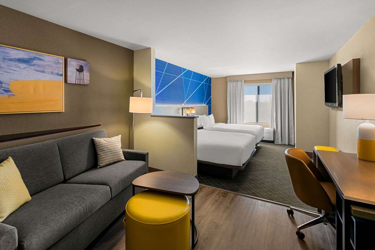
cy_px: 125
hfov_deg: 96.7
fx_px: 167
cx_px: 188
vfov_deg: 73.7
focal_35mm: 16
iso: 200
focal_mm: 16
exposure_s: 1/2.5
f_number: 8
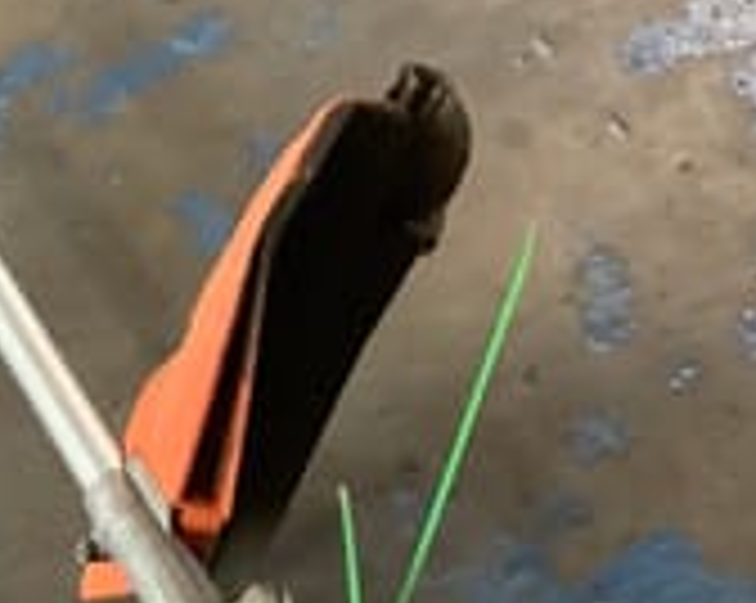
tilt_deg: -56.0
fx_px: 2011
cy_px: 524
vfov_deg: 16.9
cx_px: 171
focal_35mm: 90
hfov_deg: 21.1
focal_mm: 3.3
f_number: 2.4
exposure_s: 1/25
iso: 800
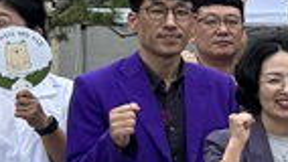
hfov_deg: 11.5
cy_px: 68
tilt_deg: +2.3
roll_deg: +0.6
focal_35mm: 168
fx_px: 1283
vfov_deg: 7.2
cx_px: 583
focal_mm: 6.76
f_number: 1.78
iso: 80
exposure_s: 1/1094
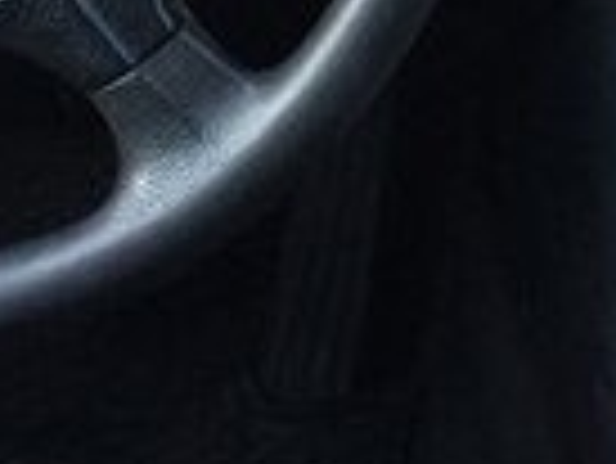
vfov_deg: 10.2
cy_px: -264
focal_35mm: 140
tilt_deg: -16.5
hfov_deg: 13.9
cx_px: 562
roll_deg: +3.1
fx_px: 2494
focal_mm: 4.15
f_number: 2.2
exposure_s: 1/33
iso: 40
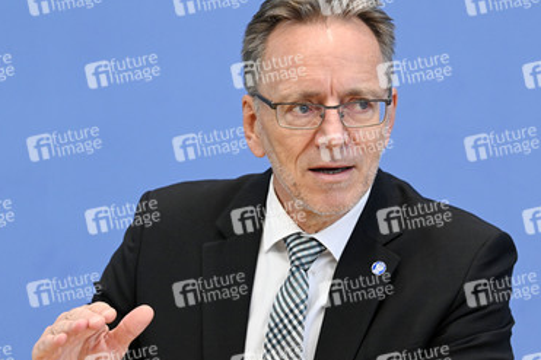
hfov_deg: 14.1
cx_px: 230
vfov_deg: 9.4
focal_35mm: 146
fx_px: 2193
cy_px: 181
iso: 5000
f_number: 6.3
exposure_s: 1/500
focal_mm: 120
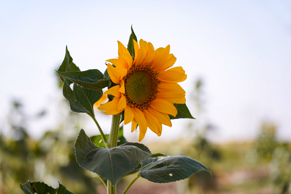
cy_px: 97
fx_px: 824
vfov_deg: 13.4
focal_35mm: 102
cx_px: 146
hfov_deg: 20.0
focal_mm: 102
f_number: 4
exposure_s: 1/500
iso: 100
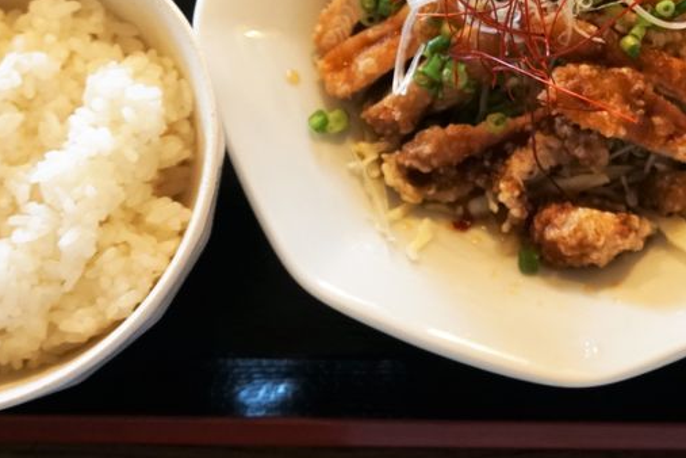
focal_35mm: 71
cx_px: 590
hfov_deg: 27.6
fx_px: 1353
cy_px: -8
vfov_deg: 18.6
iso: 1250
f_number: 4
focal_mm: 20
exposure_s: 1/60
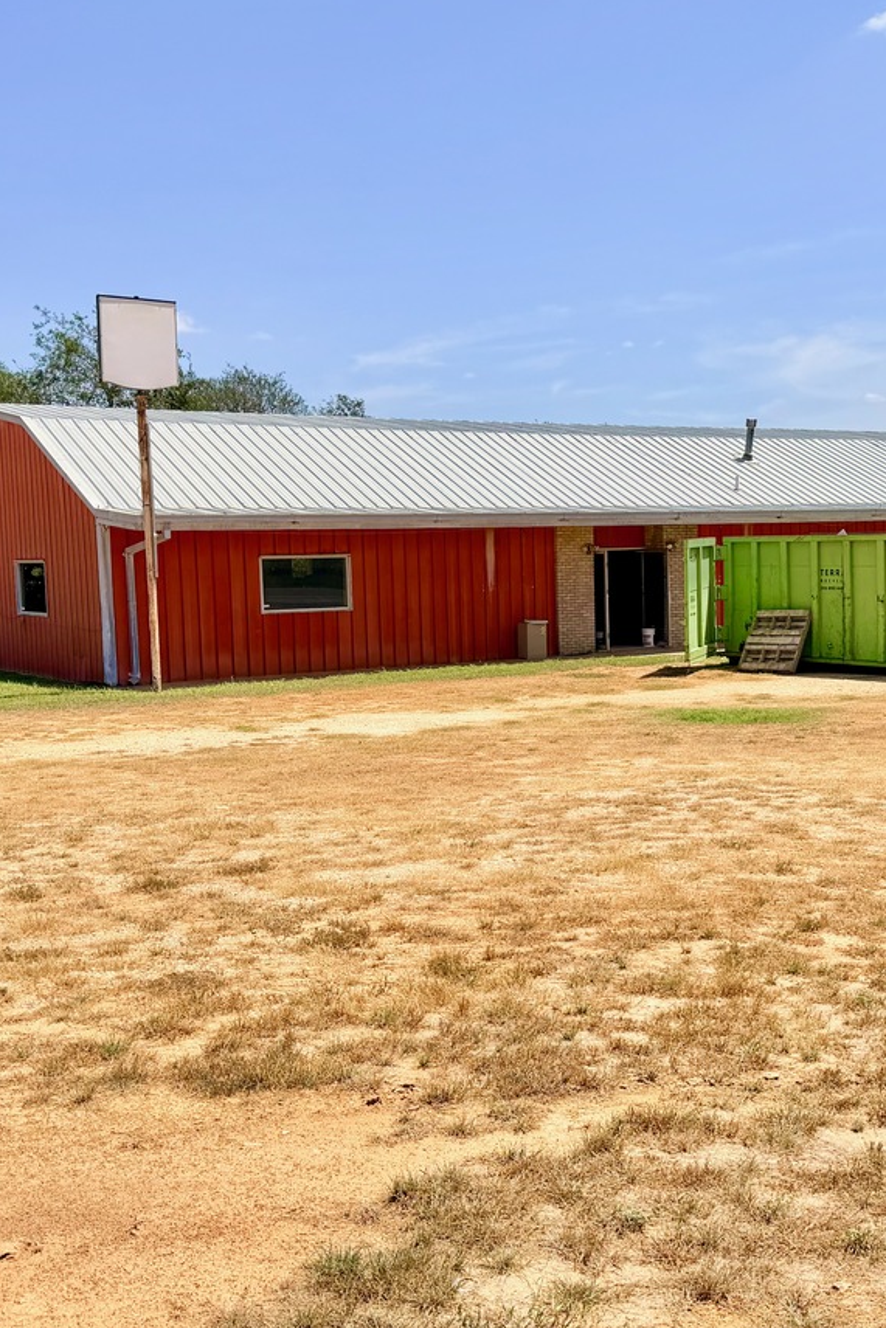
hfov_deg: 31.7
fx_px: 1550
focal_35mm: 42
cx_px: 566
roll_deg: +2.5
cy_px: 669
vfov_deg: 46.4
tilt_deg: -4.8
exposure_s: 1/5714
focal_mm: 6.76
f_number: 1.78
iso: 80
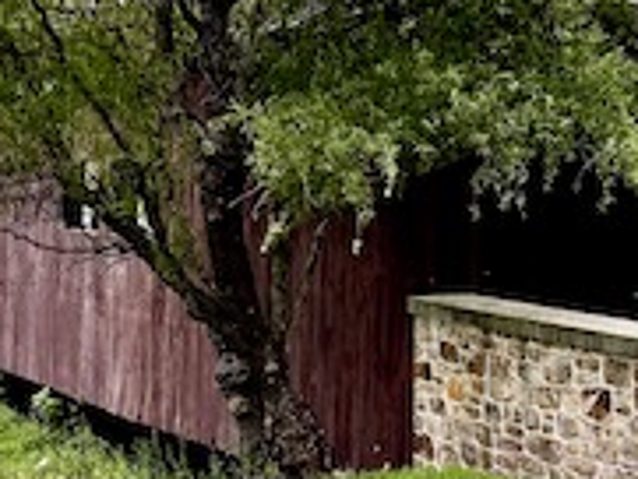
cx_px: 476
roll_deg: -0.9
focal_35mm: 86
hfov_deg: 22.5
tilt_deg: +2.5
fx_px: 1586
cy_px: 63
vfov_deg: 17.0
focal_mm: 5.1
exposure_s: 1/528
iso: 32
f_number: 1.6
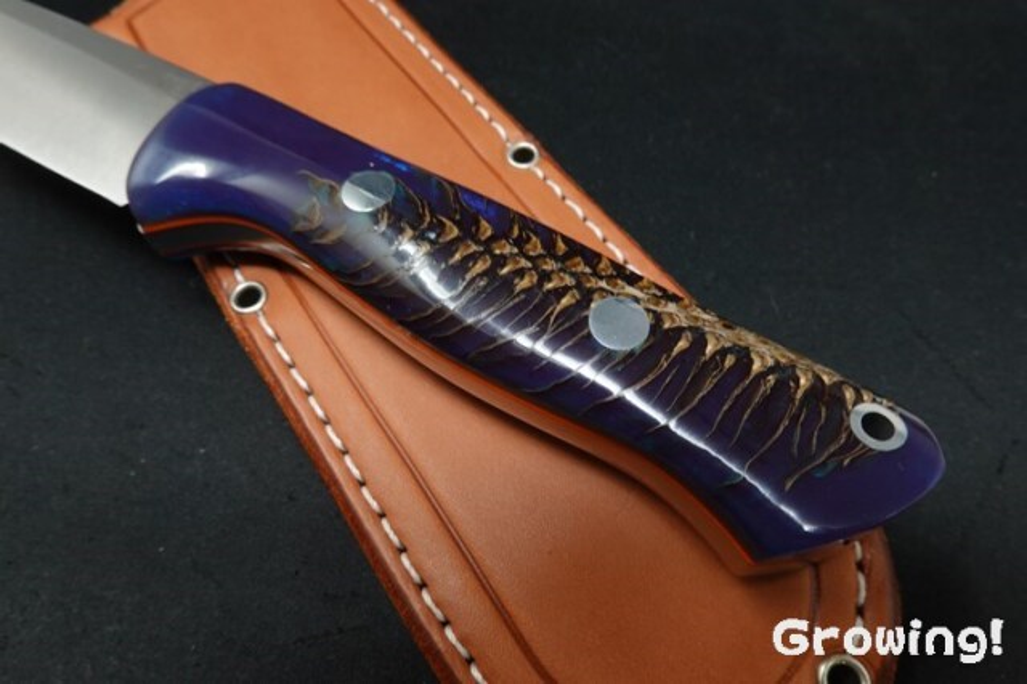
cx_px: 514
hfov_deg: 73.8
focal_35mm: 24
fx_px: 684
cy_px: 342
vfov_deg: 53.1
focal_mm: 9
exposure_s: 1/8
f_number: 8
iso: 160
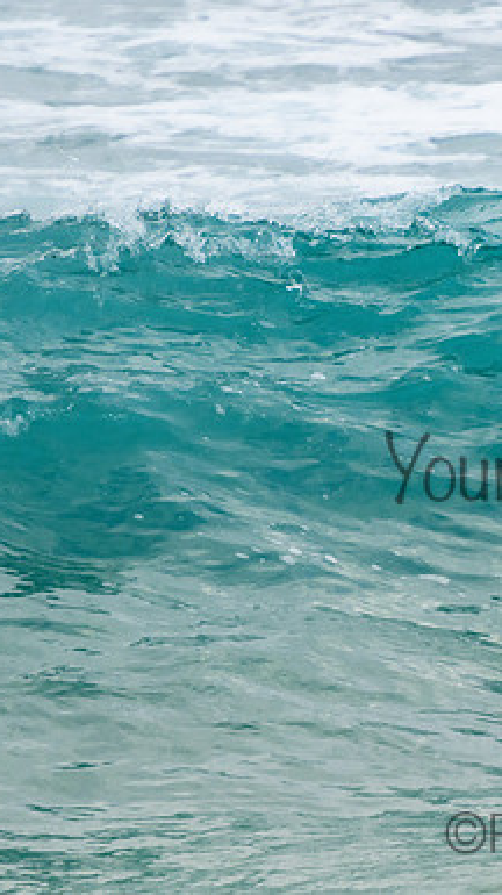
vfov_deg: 2.5
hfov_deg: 1.4
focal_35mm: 868
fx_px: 20581
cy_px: 381
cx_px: 674
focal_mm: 400
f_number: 5.6
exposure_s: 1/1250
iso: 500
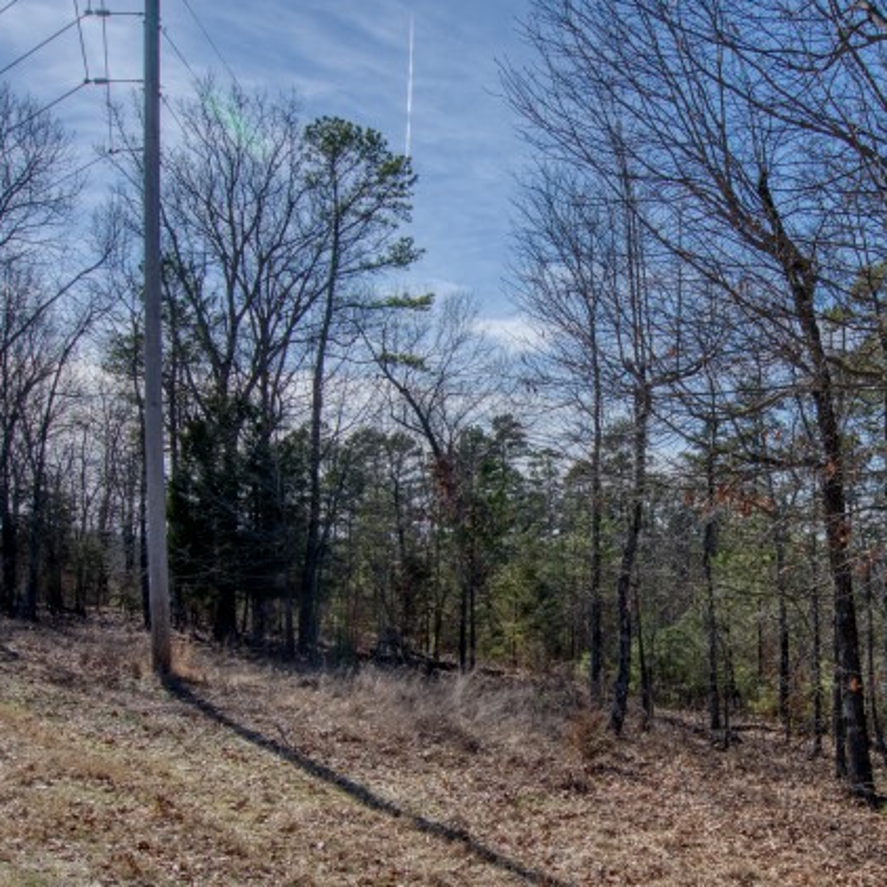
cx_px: 649
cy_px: 576
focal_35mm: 33
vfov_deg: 49.1
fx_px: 957
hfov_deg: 48.1
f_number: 9
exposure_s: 1/1600
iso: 100
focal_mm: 16
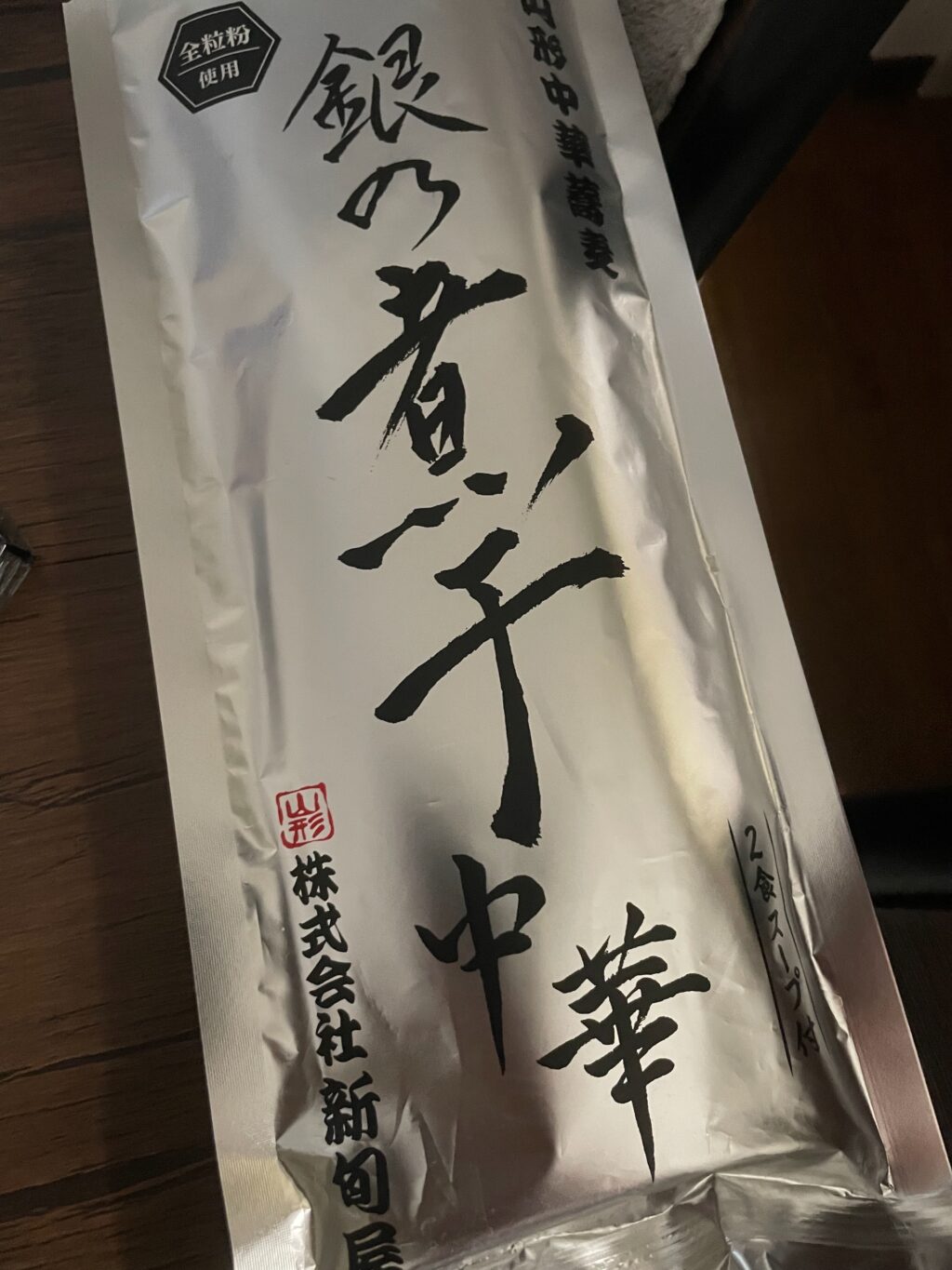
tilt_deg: -76.0
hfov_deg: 53.1
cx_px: 476
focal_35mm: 26
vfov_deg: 67.3
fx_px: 953
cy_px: 635
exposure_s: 1/30
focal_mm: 4.2
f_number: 1.6
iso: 800
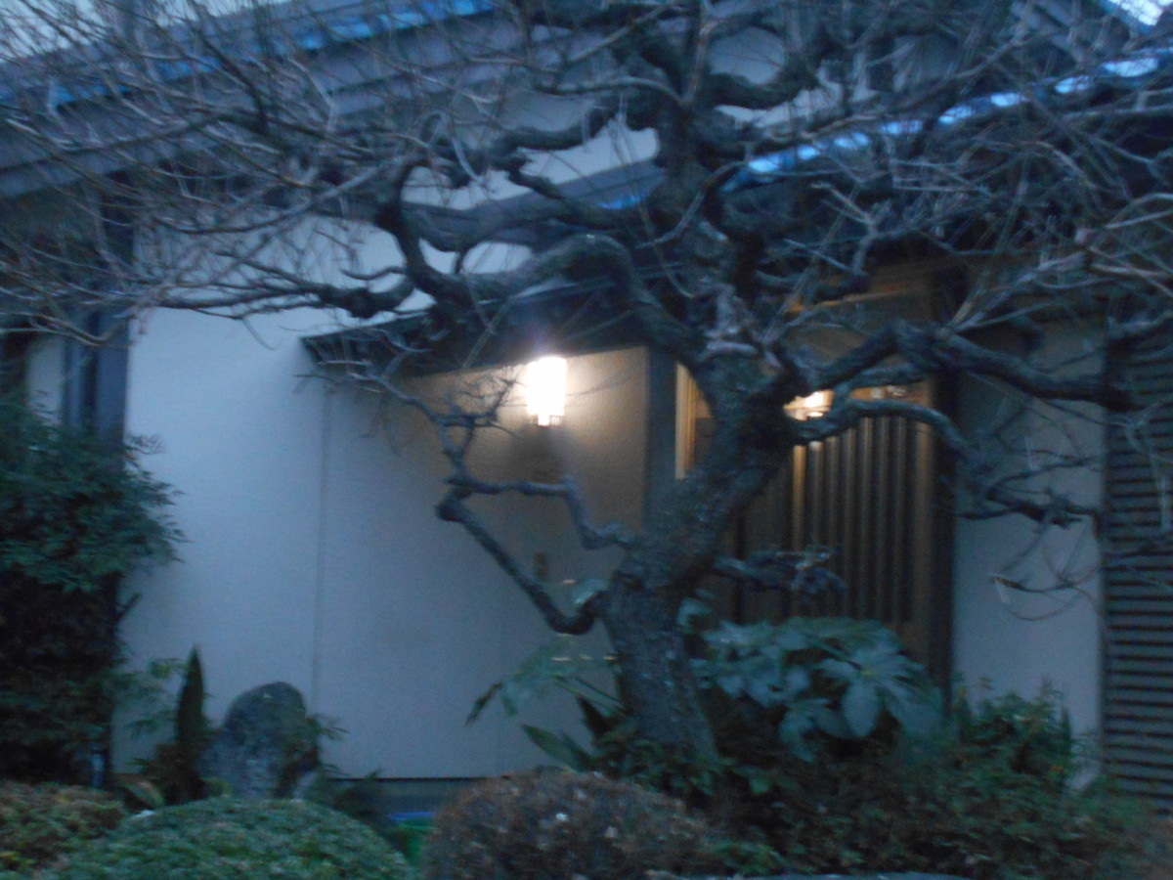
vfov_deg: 22.6
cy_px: 440
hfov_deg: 29.8
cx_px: 586
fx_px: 2203
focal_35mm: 65
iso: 800
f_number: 5.3
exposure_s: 1/10
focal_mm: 11.6
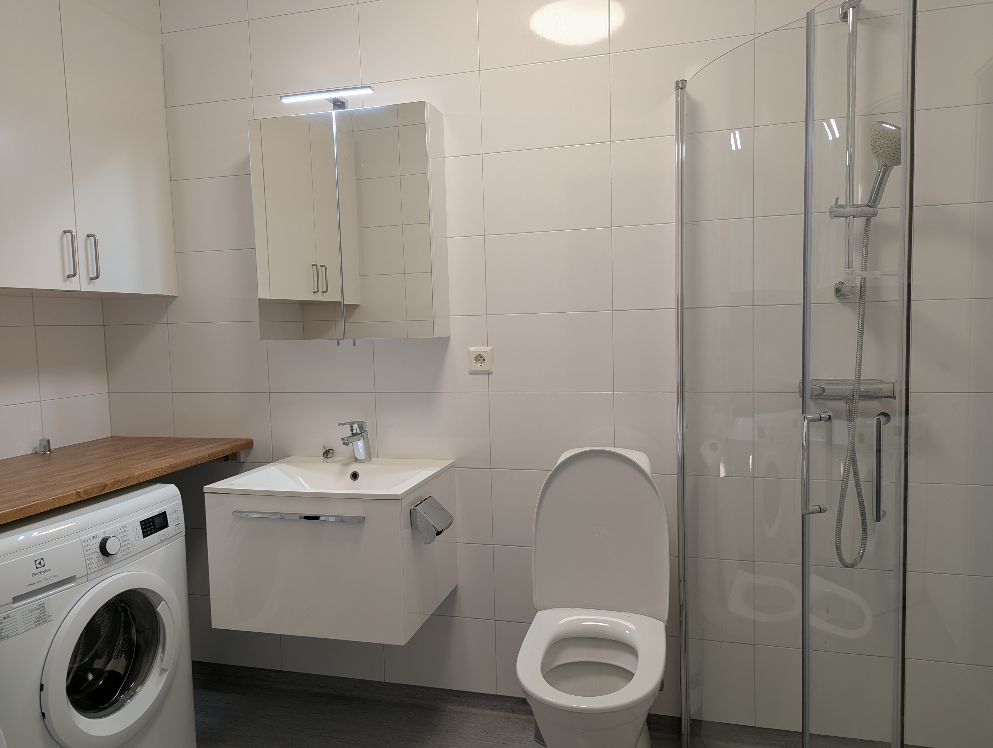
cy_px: 374
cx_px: 496
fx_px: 689
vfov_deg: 56.9
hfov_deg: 71.5
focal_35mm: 24
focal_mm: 6.81
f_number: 1.85
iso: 44
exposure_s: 1/25
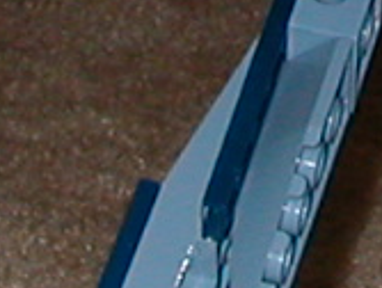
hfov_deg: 6.8
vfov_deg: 5.2
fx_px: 3130
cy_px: -235
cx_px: 666
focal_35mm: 283
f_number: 4.5
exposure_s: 1/59.9
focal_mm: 5.6
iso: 100
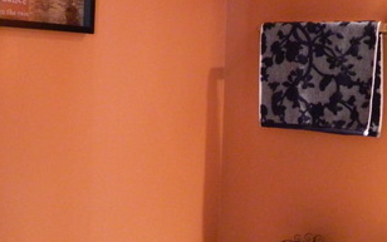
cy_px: 103
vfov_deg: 23.6
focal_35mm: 55
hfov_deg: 36.5
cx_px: 256
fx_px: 581
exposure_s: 1/10
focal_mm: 4.5
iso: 800
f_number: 3.1
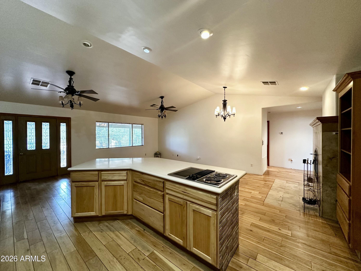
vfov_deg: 85.7
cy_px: 136
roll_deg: -0.4
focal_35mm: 14
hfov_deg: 102.1
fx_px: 146
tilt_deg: +0.3
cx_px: 180
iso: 320
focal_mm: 2.22
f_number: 2.2
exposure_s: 1/60
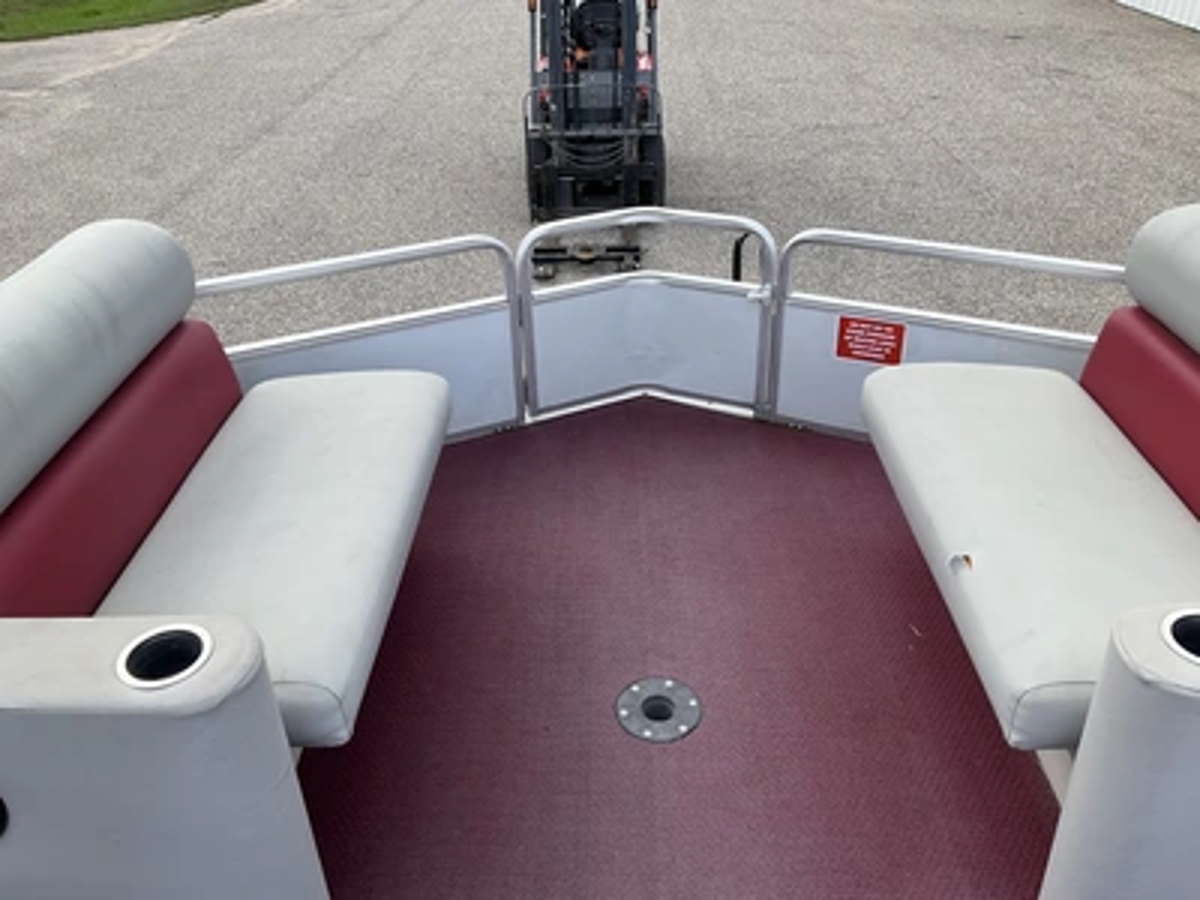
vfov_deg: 48.2
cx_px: 600
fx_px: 1005
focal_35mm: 29
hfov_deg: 61.7
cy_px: 450
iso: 25
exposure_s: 1/642
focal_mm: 3
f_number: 1.8
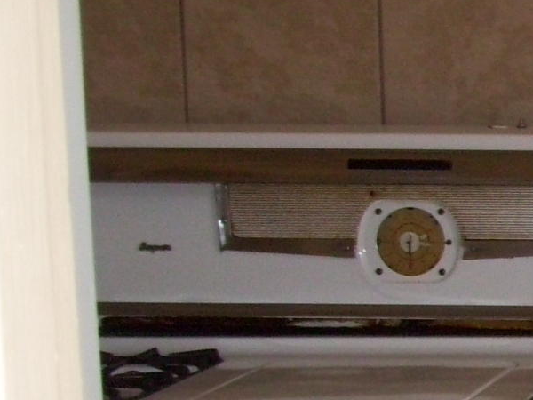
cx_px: 1173
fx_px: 2464
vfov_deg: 9.1
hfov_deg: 10.9
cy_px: 518
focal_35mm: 160
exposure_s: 1/40
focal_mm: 5.7
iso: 100
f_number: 2.9
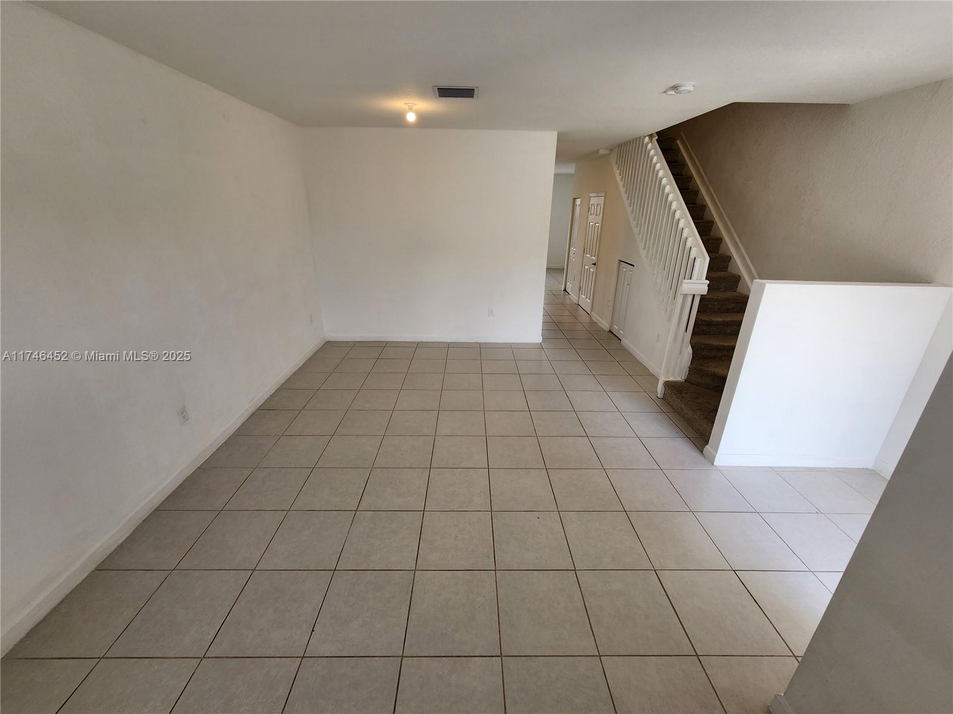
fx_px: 358
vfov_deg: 89.9
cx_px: 476
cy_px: 357
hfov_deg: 106.2
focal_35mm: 13
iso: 64
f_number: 2.2
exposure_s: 1/120
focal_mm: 2.2
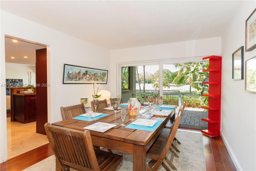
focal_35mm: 20
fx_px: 142
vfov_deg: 61.9
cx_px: 128
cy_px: 86
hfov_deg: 84.0
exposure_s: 1/125
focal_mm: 20
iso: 3200
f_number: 8
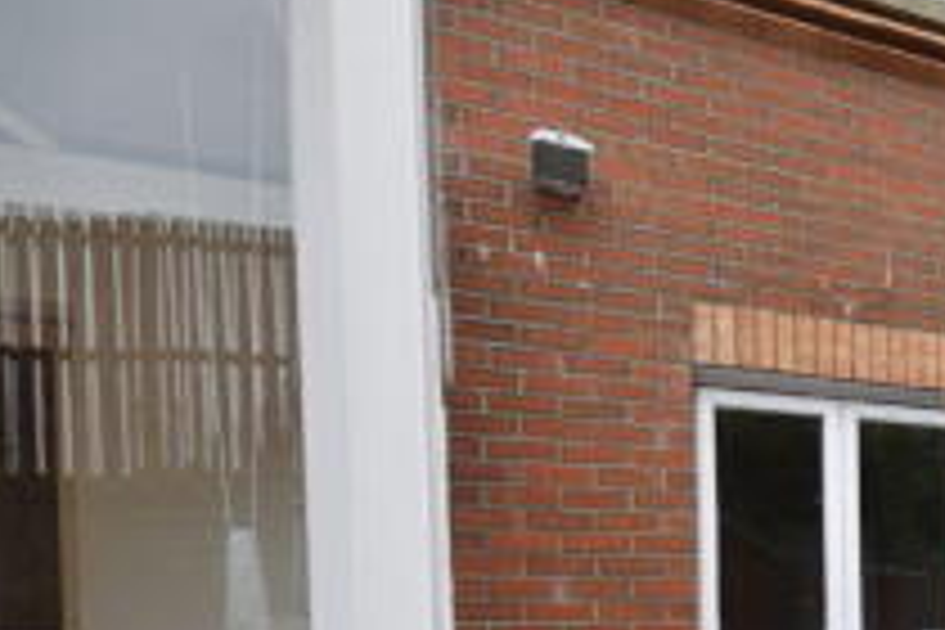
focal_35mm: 34
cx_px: 914
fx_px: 892
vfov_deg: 35.0
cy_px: 641
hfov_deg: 47.7
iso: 400
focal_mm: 10
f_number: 7.1
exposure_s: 1/200
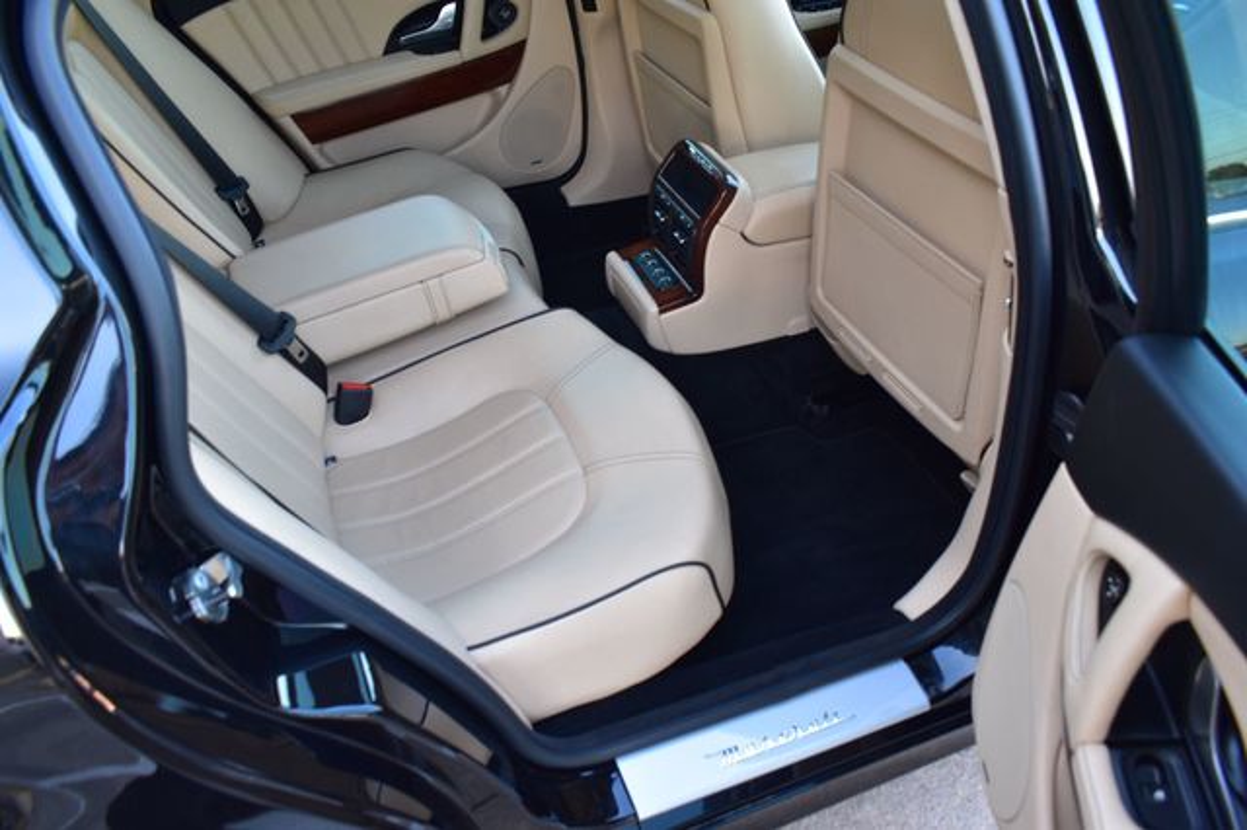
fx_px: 1039
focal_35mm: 30
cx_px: 624
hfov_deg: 62.0
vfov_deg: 43.6
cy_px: 415
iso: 400
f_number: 6.3
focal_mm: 20
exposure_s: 1/20
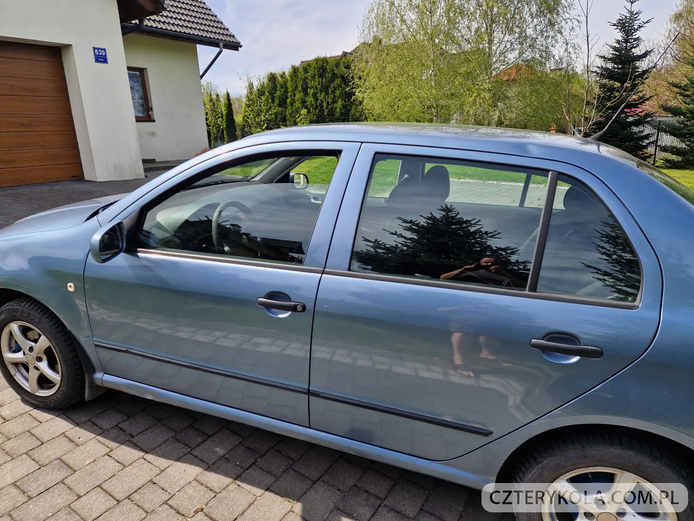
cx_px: 347
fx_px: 461
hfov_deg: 73.9
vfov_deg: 58.9
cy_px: 260
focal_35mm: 23
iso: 50
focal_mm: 5.4
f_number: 1.8
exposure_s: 1/1100
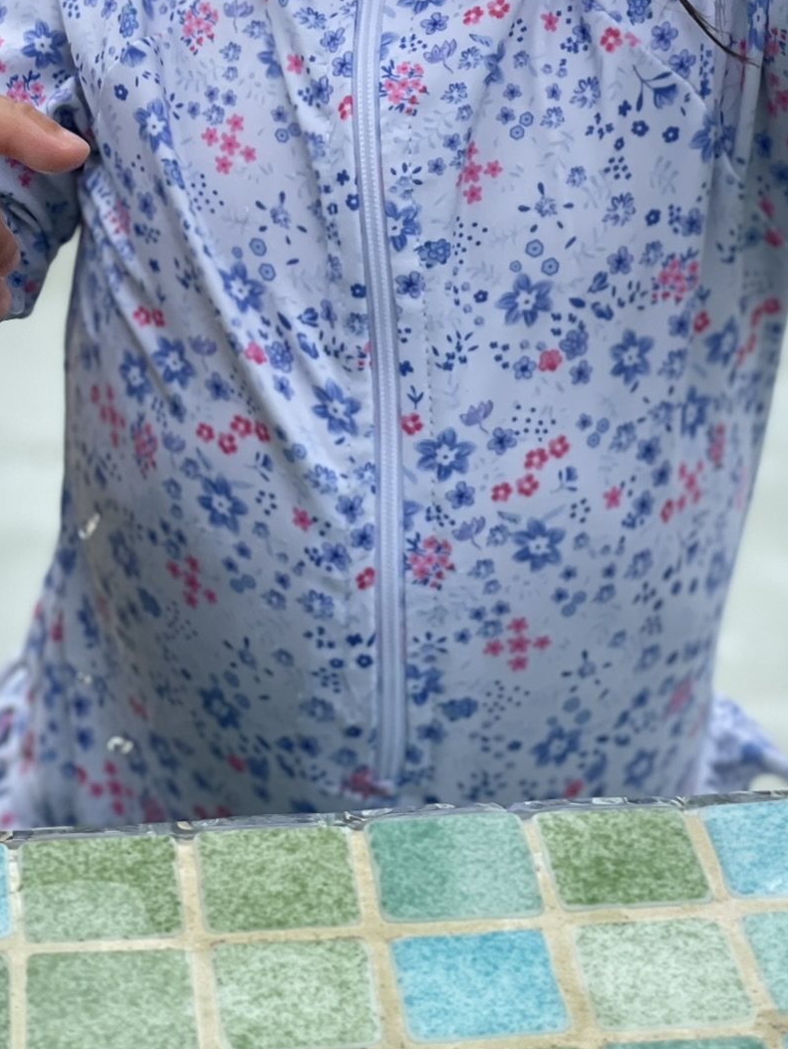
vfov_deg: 19.0
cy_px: 69
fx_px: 3064
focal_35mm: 101
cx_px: 412
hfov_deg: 14.7
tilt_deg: -22.9
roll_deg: -2.2
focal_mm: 6
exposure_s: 1/372
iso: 32
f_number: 2
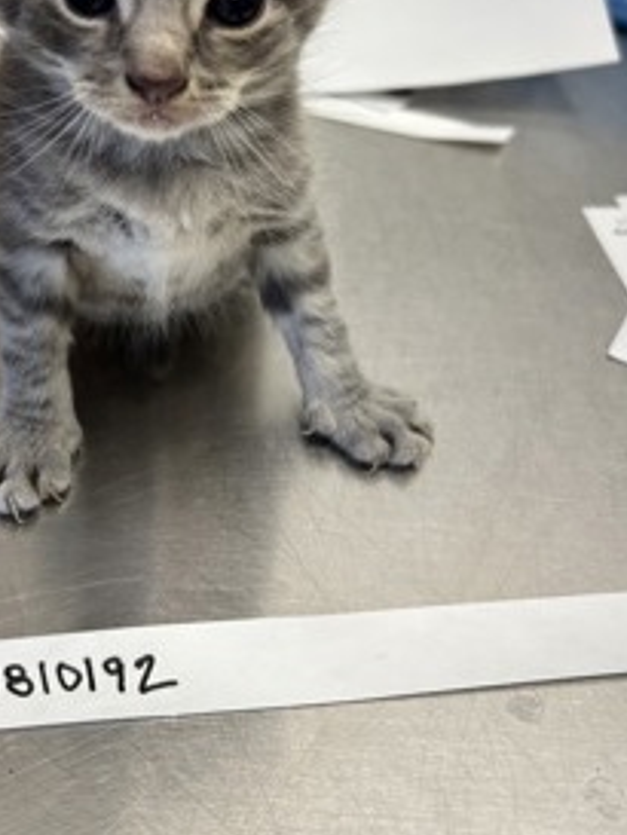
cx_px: 185
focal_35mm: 40
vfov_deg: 46.5
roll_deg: -1.0
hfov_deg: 35.5
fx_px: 965
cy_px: 327
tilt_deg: -35.7
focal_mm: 5.7
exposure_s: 1/120
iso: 50
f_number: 1.5
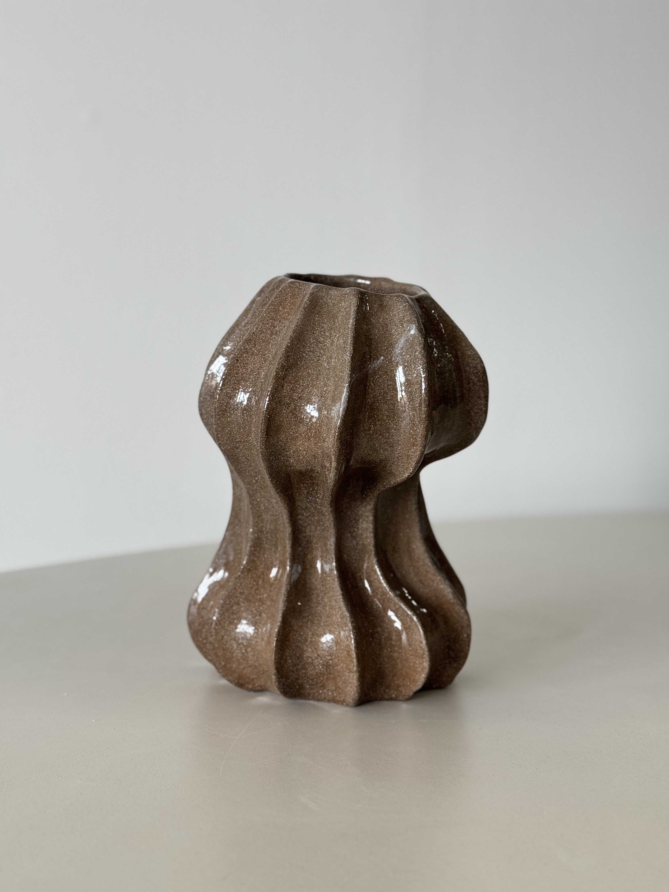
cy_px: 446
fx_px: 1237
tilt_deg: -6.4
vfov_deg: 39.7
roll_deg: -1.4
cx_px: 334
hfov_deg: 30.3
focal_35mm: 48
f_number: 1.78
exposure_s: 1/121
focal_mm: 6.76
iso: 80
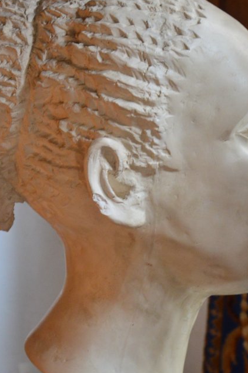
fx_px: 1232
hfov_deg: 11.5
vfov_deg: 17.2
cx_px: 124
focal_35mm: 119
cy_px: 233
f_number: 4.8
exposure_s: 1/30
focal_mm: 42
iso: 800
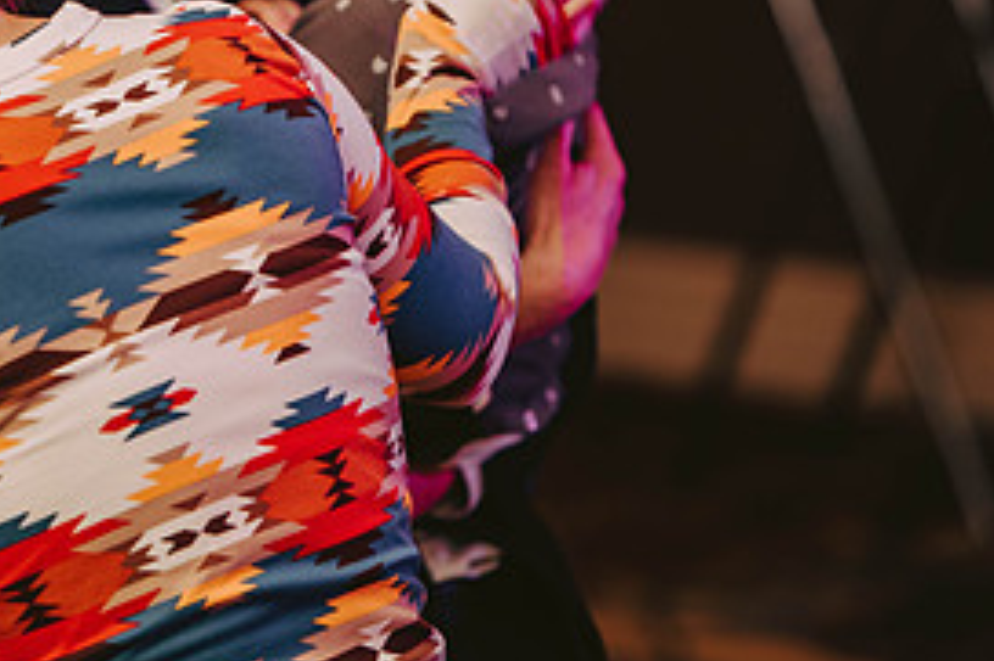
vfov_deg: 4.8
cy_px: 31
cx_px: 143
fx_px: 7947
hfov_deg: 7.1
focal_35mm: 288
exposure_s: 1/60
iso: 800
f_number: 2.8
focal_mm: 135
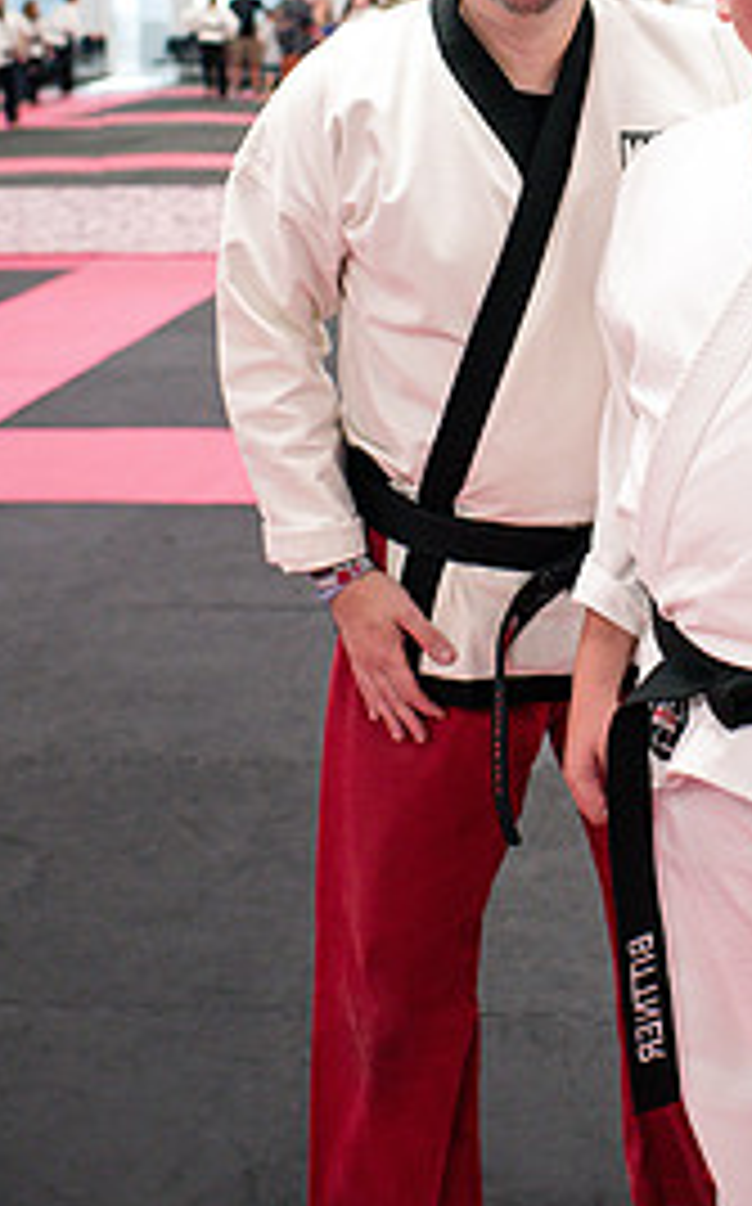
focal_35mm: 60
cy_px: 279
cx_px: 657
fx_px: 1972
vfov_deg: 33.3
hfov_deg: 21.2
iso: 3200
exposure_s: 1/400
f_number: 3.2
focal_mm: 35
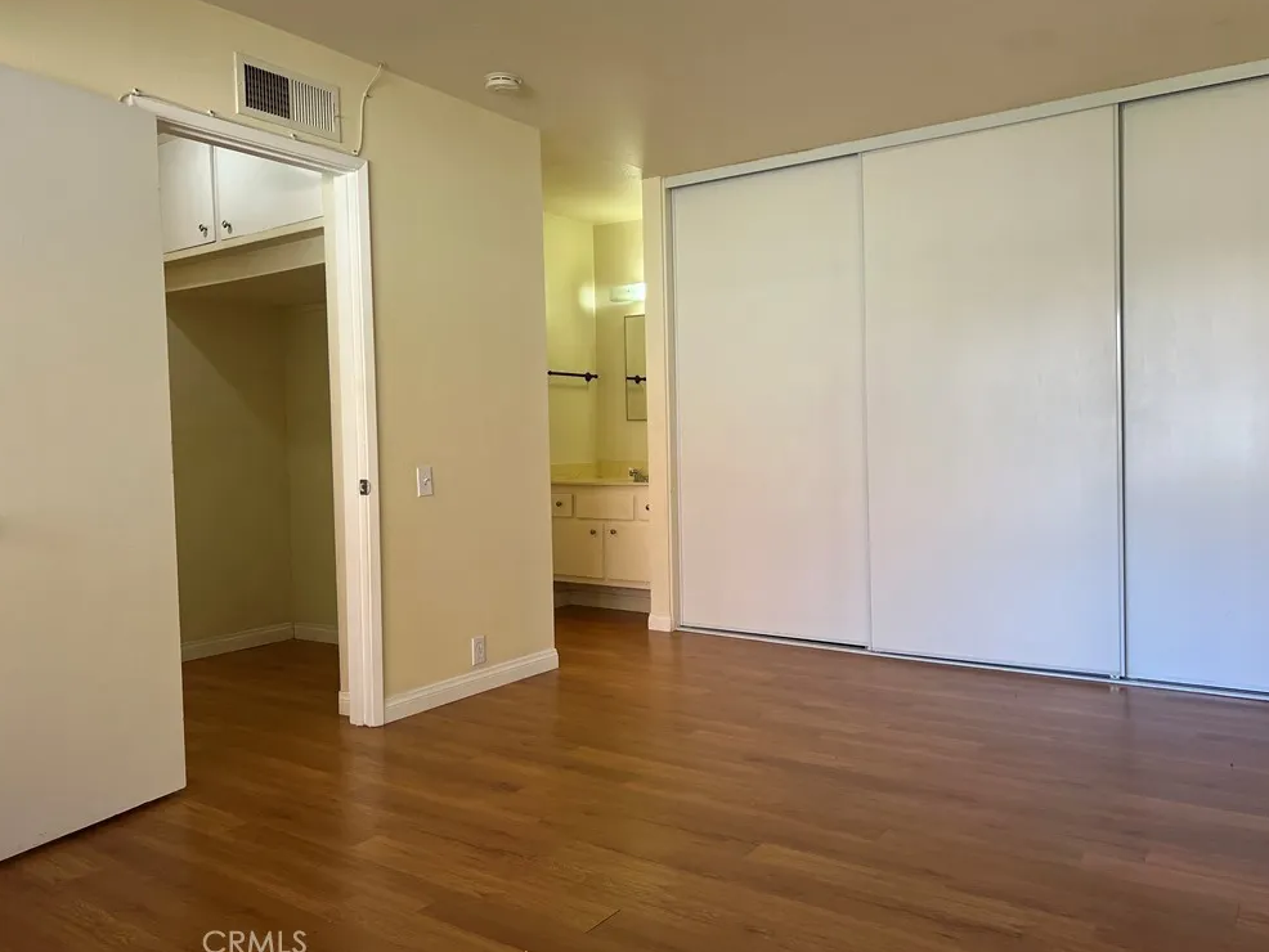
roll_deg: +1.1
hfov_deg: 65.3
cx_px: 644
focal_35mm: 27
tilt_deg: -2.0
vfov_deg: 51.4
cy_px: 467
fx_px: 990
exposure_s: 1/121
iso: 100
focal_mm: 5.7
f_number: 1.5
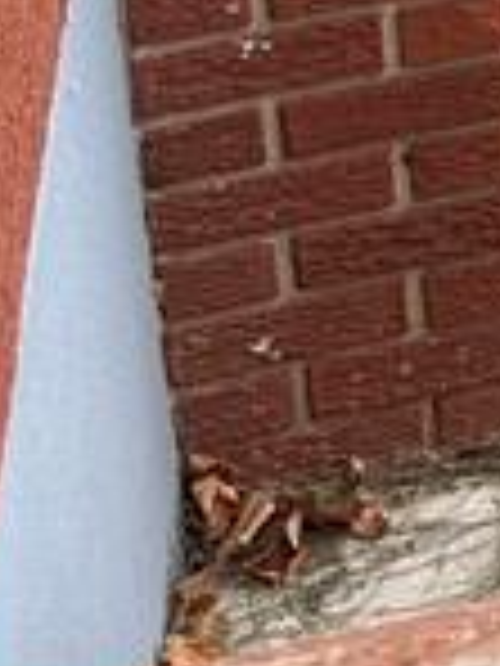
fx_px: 3467
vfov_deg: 9.5
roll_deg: -0.7
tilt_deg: -15.6
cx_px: 1680
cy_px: -1022
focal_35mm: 180
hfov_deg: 7.1
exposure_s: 1/329
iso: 64
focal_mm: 5.96
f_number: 1.6
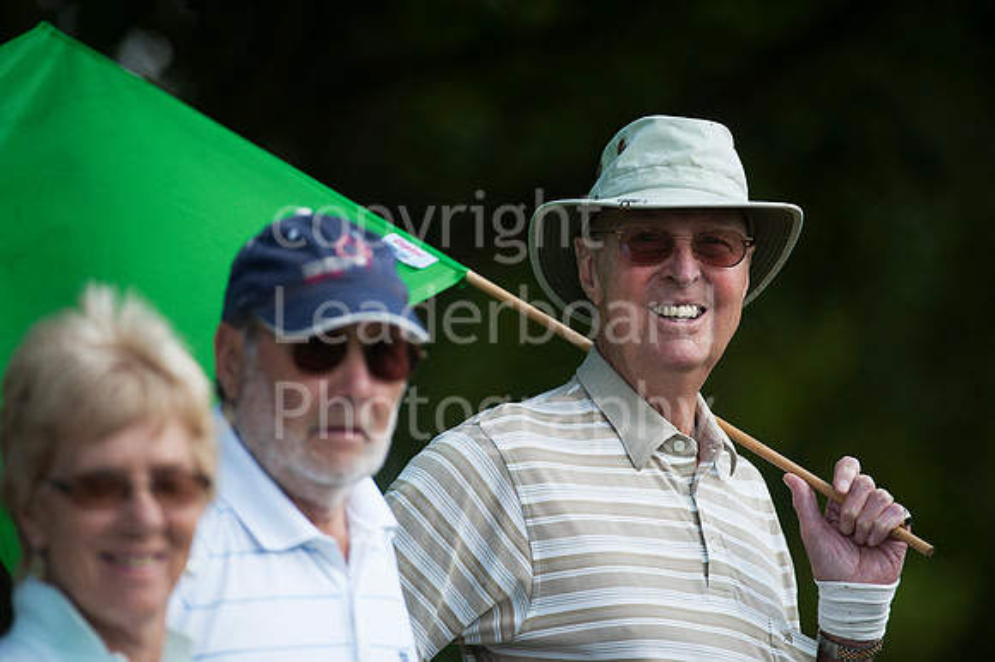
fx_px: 8287
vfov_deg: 4.6
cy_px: 331
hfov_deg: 6.9
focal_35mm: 300
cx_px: 498
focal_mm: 300
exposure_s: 1/1000
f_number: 4
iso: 200
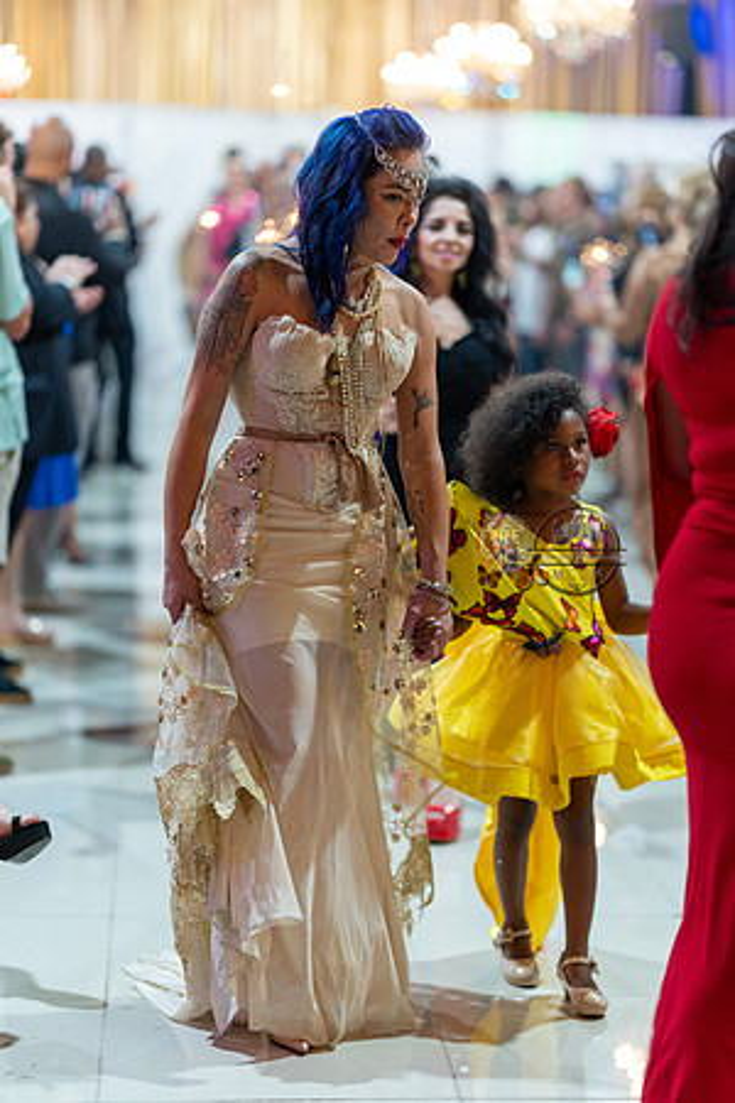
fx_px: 2603
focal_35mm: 85
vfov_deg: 23.9
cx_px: 368
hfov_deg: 16.1
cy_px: 552
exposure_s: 1/160
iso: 320
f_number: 1.4
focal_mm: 85
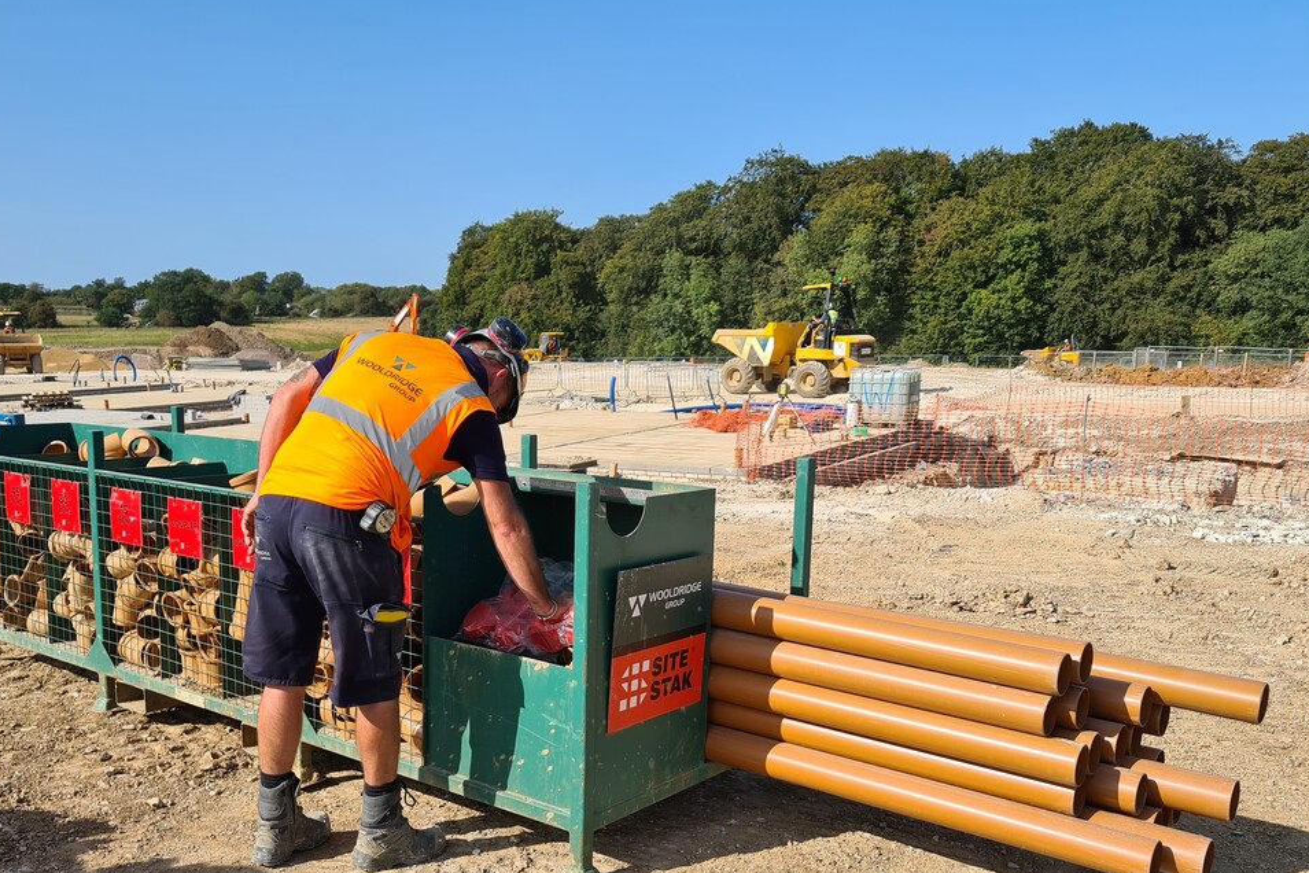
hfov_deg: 55.5
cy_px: 556
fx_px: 1236
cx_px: 546
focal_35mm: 34
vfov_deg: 38.6
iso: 50
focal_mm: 5.4
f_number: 1.8
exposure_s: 1/2720
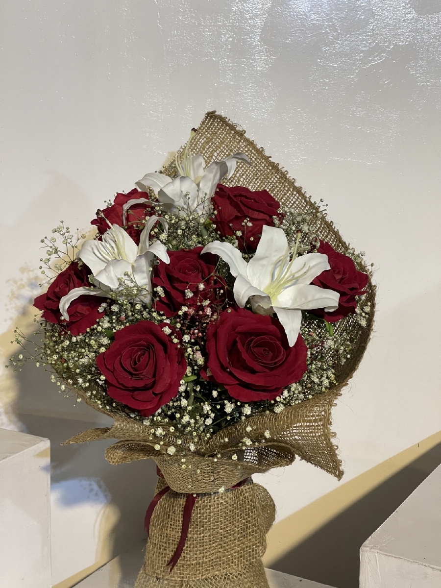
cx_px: 220
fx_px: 1087
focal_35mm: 64
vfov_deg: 30.3
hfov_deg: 22.9
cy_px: 294
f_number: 2.2
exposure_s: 1/50
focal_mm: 7.5
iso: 160
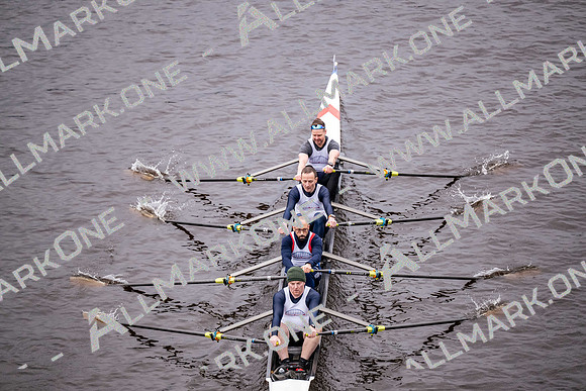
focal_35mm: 200
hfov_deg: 10.3
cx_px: 293
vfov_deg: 6.9
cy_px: 196
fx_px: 3256
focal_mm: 200
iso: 3200
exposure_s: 1/2000
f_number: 2.8
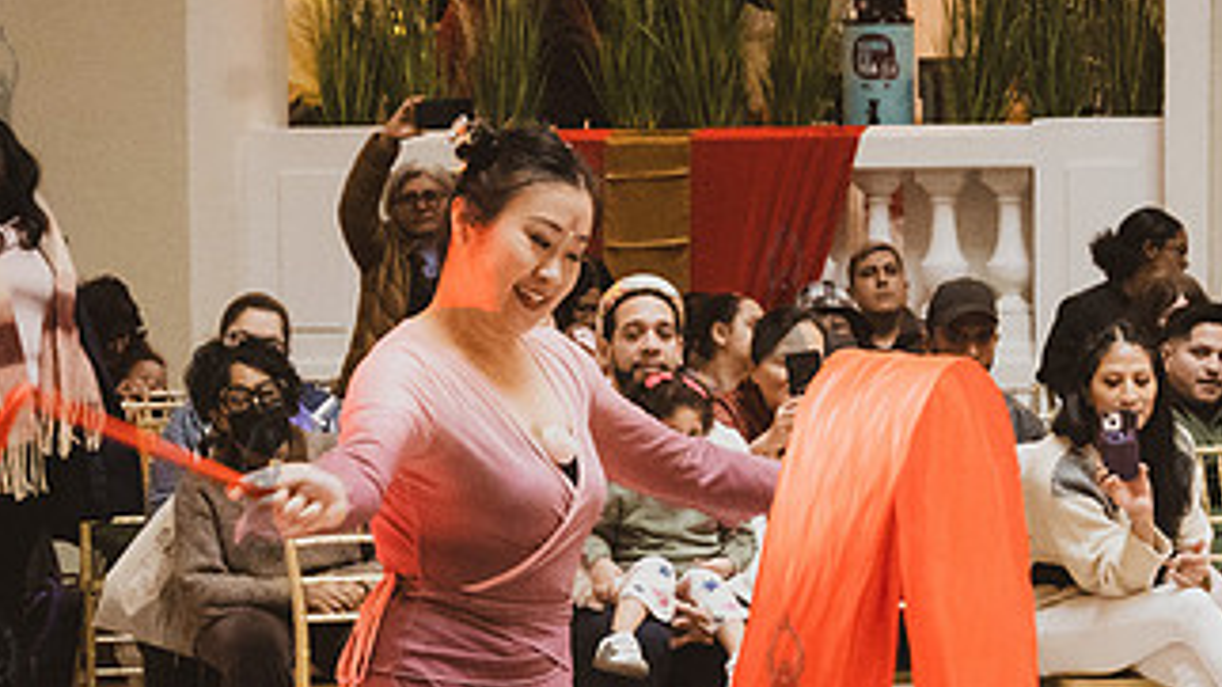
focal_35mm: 152
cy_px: 683
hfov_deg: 14.1
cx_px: 704
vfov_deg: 7.9
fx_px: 4924
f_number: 6.3
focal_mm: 50
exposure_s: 1/250
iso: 6400
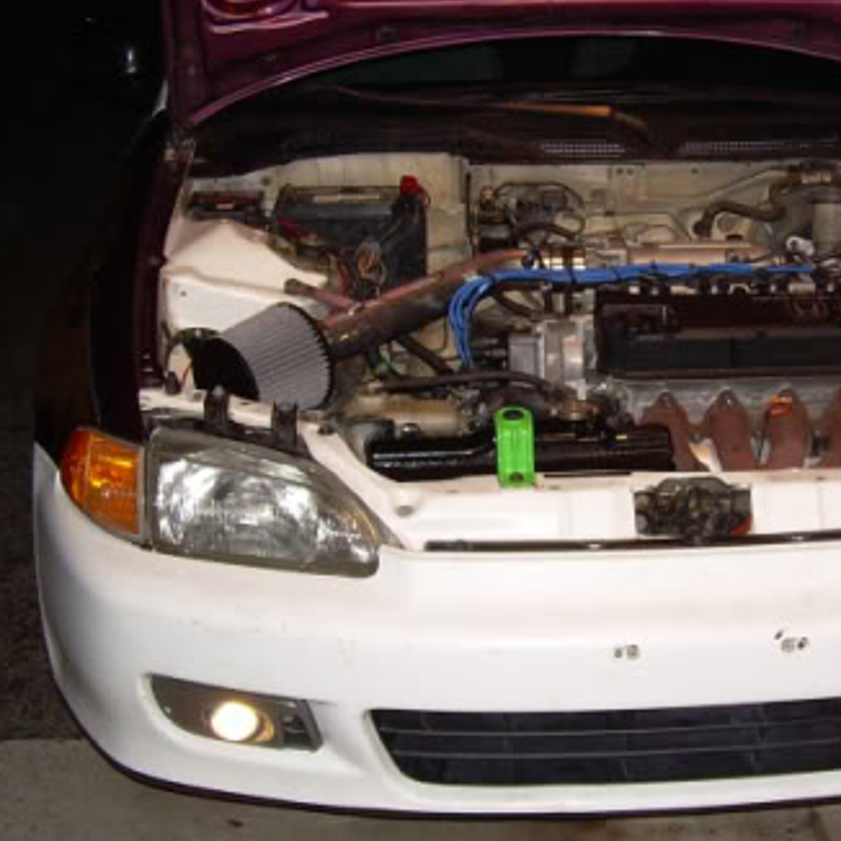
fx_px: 1814
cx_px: 648
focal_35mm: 66
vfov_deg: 26.1
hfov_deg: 25.7
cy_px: 410
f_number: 2.8
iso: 92
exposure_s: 1/60
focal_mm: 6.3
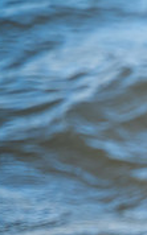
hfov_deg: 5.4
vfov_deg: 8.9
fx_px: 1502
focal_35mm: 234
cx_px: 376
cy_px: 242
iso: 640
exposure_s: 1/250
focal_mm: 70
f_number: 2.8
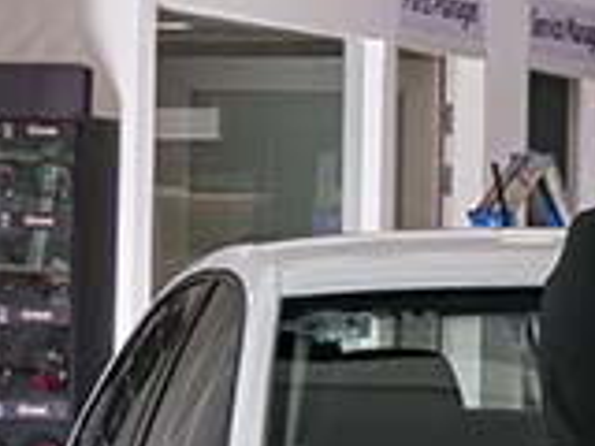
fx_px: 3575
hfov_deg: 8.3
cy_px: 405
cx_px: 1681
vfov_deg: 7.1
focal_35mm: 208
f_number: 11
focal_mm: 36
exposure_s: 1/250
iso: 1250
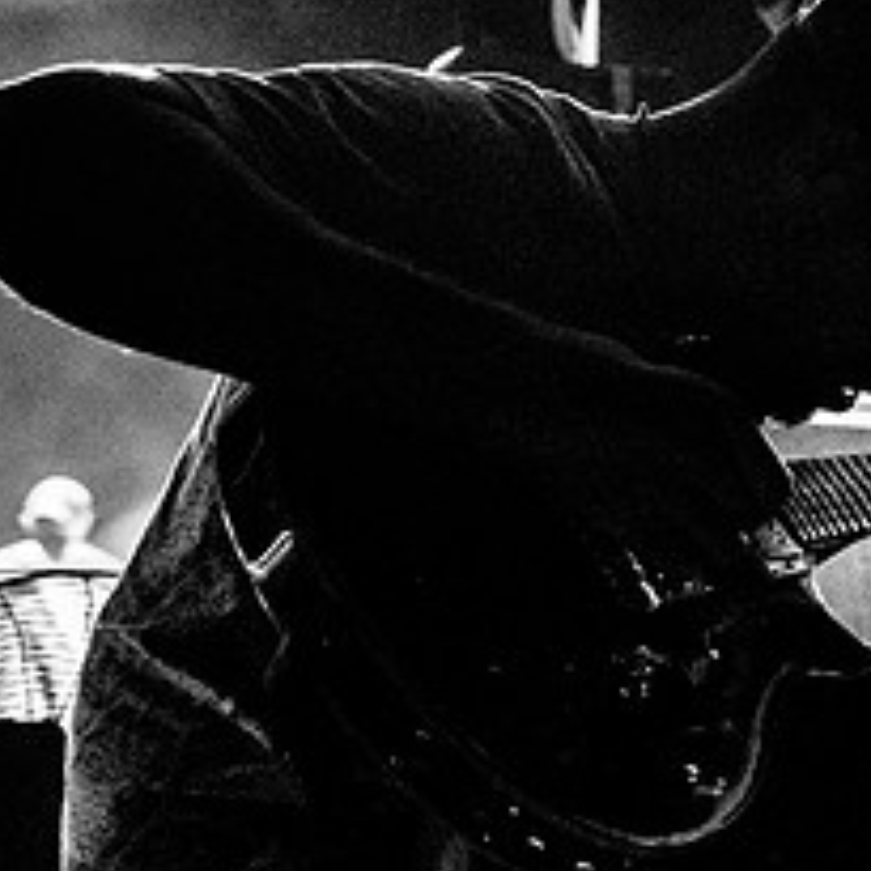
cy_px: 346
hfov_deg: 16.8
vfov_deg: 17.2
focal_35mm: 101
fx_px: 2875
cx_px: 901
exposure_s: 1/80
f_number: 2.8
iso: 3200
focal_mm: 28
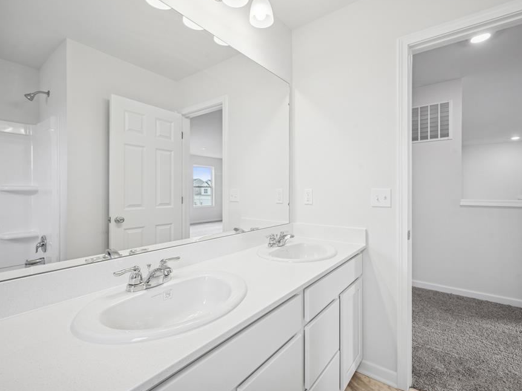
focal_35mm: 16
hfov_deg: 94.3
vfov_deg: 78.0
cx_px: 280
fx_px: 241
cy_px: 188
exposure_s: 1/3
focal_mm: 14
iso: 100
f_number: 9
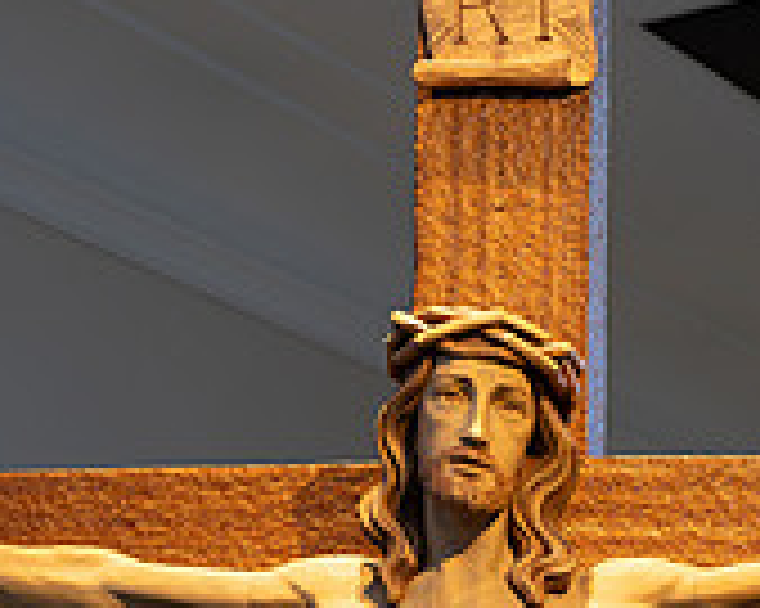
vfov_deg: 9.8
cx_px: 360
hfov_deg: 12.4
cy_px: 687
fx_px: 3484
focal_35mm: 155
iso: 1250
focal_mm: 48
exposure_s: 1/160
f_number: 4
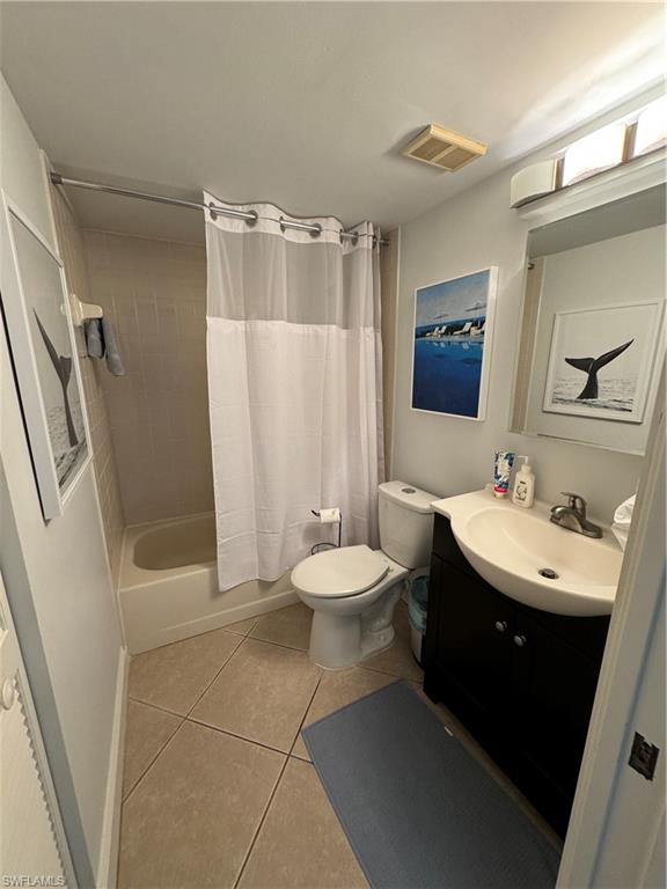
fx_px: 360
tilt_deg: -13.7
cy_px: 444
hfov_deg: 85.7
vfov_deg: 102.1
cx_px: 334
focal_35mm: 14
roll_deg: +0.6
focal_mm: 2.22
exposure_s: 1/60
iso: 250
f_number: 2.2
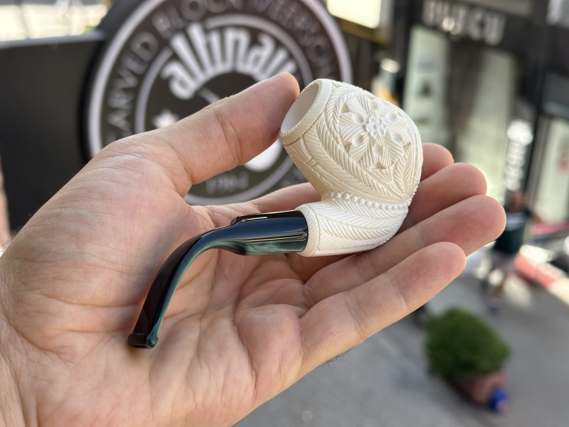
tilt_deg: -23.9
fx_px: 789
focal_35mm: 48
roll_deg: -2.3
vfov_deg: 30.3
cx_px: 284
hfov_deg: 39.7
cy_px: 214
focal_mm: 6.86
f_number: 1.78
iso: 64
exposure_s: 1/574
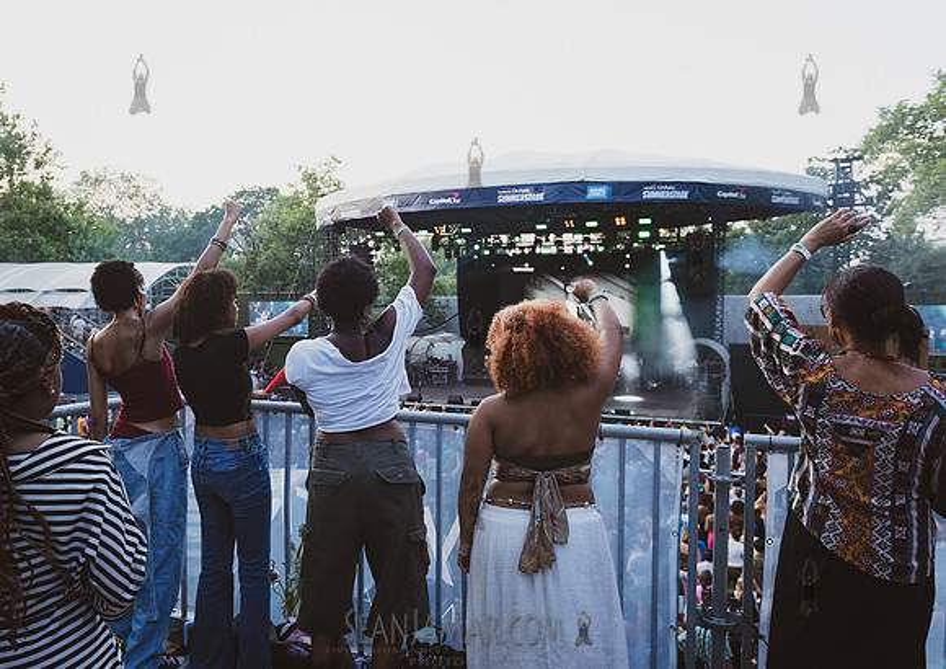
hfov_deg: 63.1
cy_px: 329
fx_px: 762
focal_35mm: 28
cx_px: 385
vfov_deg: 47.4
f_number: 4
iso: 2000
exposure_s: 1/500
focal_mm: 24
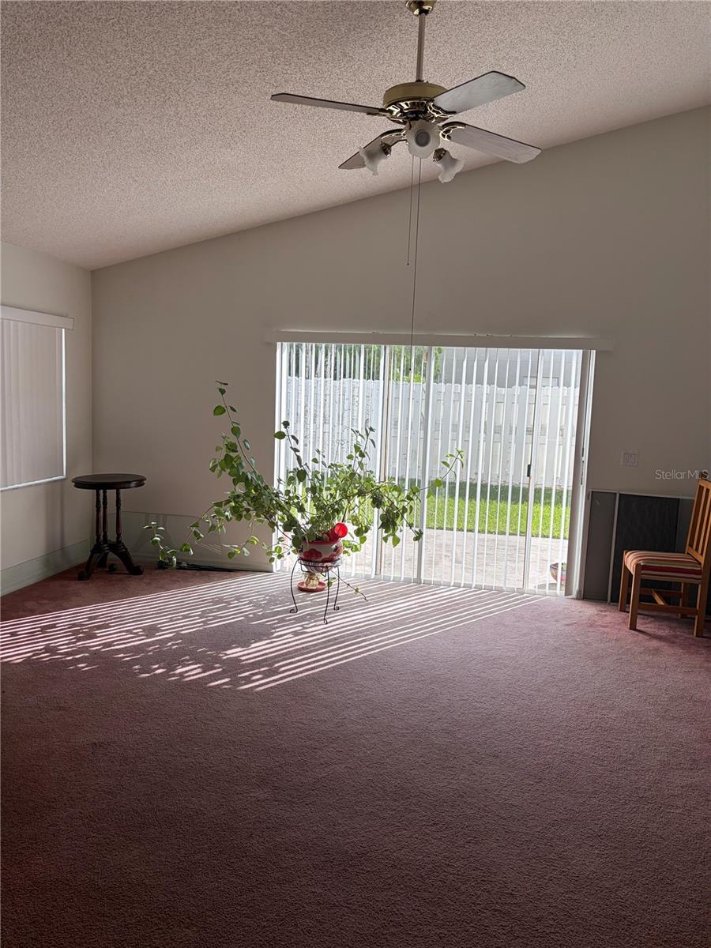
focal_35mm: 26
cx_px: 356
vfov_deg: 67.3
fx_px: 712
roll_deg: -1.6
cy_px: 474
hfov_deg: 53.1
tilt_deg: -6.9
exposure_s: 1/1001
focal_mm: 5.96
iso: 50
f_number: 1.6
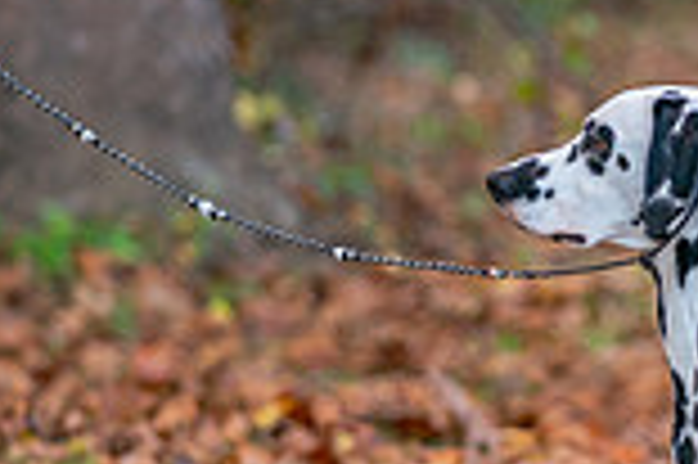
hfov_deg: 4.7
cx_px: 815
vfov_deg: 3.1
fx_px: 8541
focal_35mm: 441
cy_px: 264
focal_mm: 118
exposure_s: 1/400
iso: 1000
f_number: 2.8
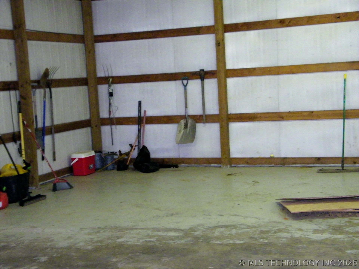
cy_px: 134
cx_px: 180
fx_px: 591
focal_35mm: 57
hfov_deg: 33.8
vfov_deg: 25.7
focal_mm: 10.1
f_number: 4.1
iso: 400
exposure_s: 1/40
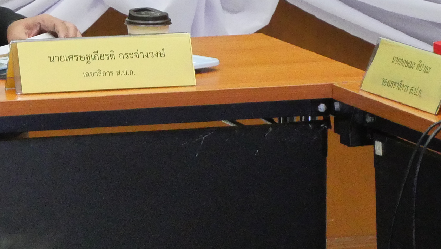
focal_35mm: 384
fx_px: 4491
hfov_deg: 5.6
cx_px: -171
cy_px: -62
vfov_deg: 3.2
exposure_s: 1/100
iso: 3200
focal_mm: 60
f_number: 5.6
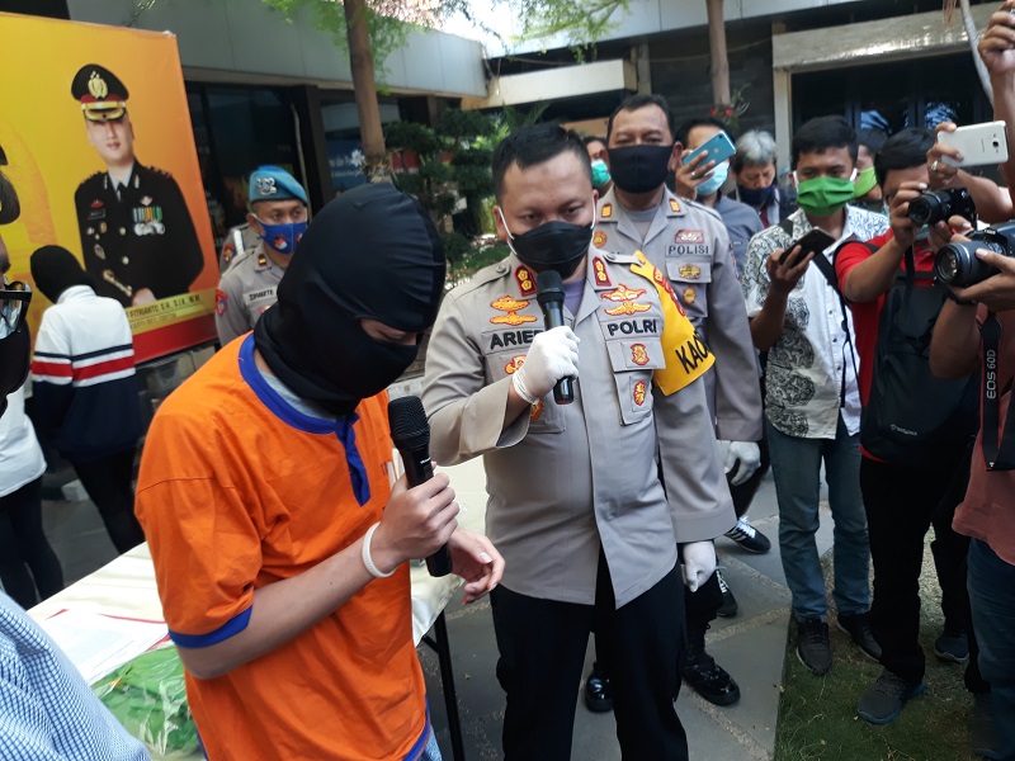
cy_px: 380
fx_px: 792
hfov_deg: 65.3
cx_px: 508
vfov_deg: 51.4
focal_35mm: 27
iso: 40
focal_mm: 3.71
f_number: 1.7
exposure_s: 1/100
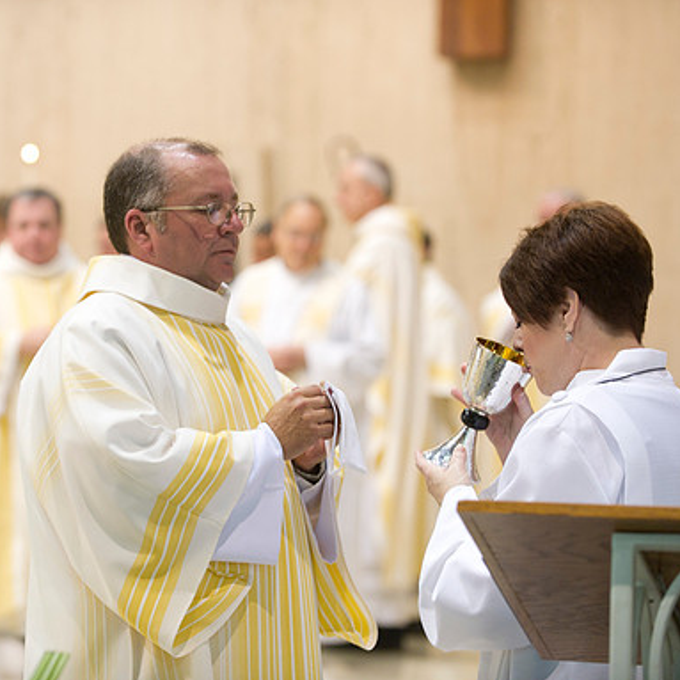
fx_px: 3000
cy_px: 339
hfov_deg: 12.9
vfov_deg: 12.9
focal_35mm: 135
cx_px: 250
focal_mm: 105
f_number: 2.8
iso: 2000
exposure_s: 1/80
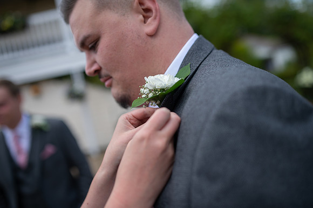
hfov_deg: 54.5
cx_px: 156
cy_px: 104
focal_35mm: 35
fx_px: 304
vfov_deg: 37.8
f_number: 2
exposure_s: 1/2500
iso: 160
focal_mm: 35
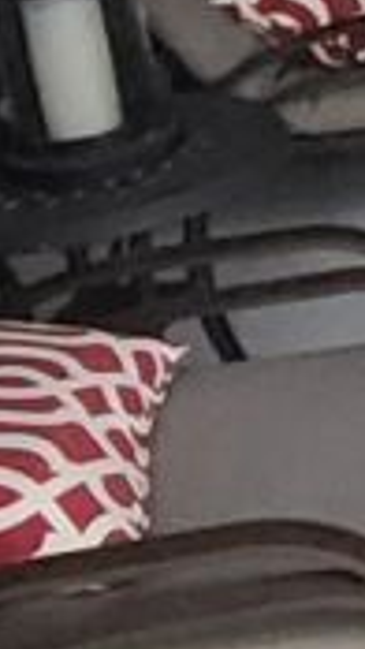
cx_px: 916
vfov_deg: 16.1
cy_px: -26
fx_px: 2235
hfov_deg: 8.4
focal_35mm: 130
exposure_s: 1/24
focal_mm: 2.2
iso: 1600
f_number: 2.2
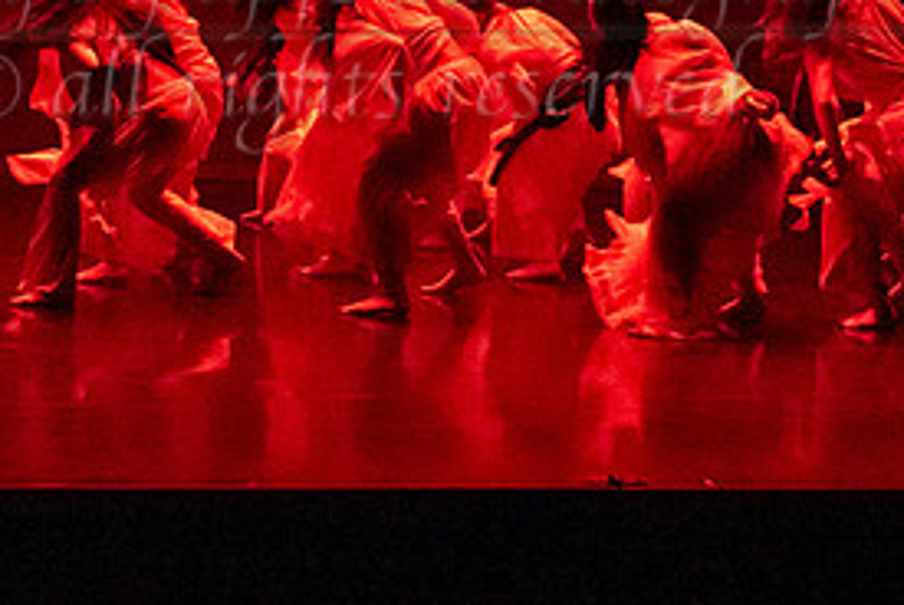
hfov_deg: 19.4
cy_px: 20
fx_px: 2639
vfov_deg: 12.9
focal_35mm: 105
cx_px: 440
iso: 6400
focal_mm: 39
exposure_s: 1/400
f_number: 2.8
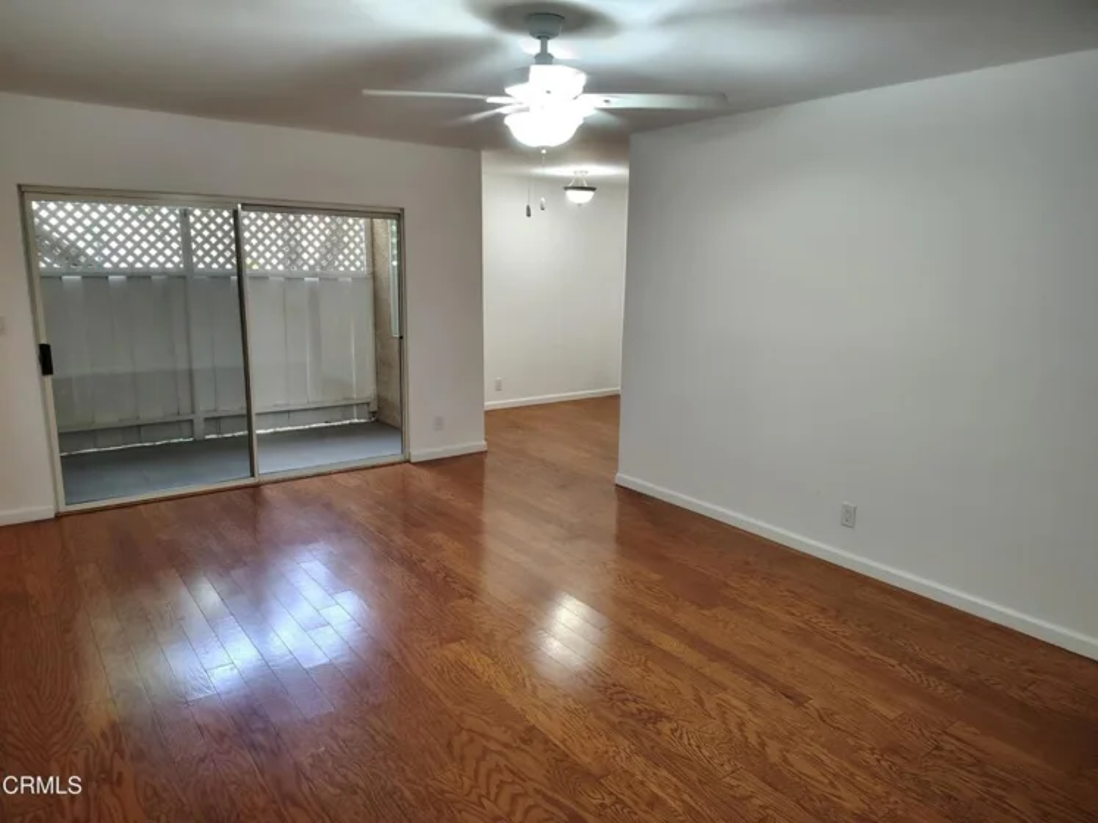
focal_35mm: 24
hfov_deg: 71.6
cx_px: 549
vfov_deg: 56.8
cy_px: 412
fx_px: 761
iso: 999
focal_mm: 5.56
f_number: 1.8
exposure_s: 1/120
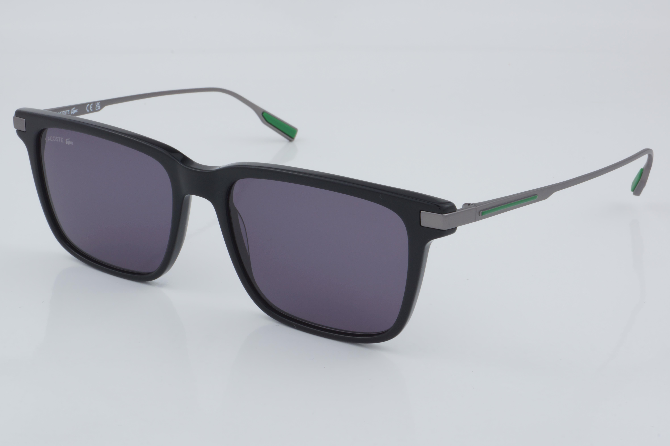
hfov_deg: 29.9
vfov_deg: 20.2
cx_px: 335
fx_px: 1256
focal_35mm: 68
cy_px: 223
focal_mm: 45
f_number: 32
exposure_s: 1/4
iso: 100
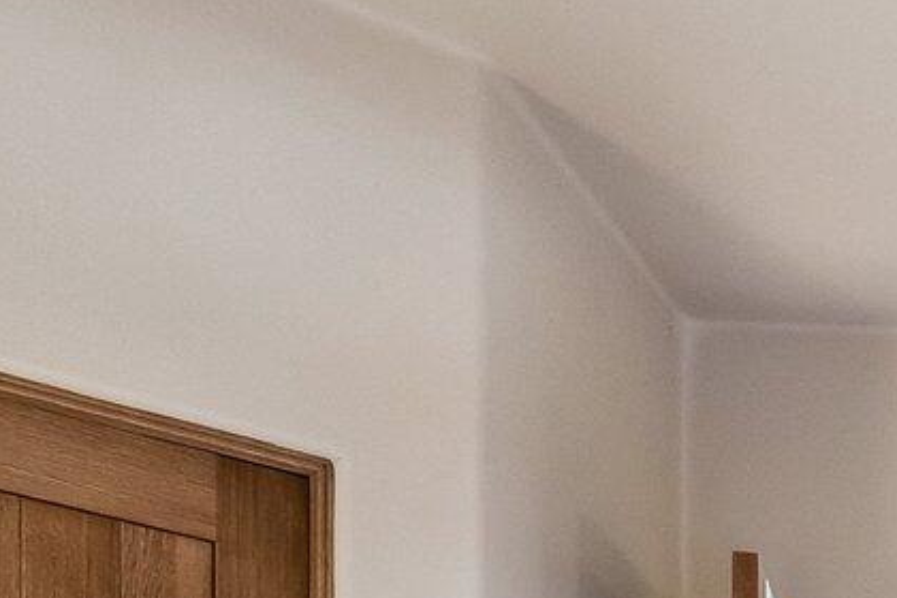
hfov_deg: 20.0
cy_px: 1233
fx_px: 1943
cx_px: 1551
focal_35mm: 78
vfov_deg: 14.3
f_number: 8
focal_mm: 16
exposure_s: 1/25
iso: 4000
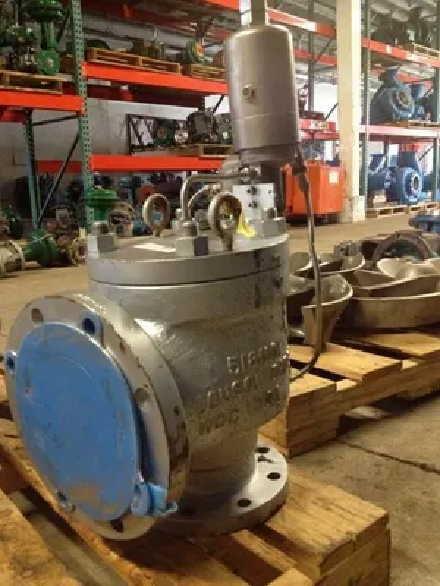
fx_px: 593
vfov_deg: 52.6
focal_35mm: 35
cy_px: 293
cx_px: 220
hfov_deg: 40.7
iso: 400
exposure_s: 1/20
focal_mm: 4.28
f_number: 2.4
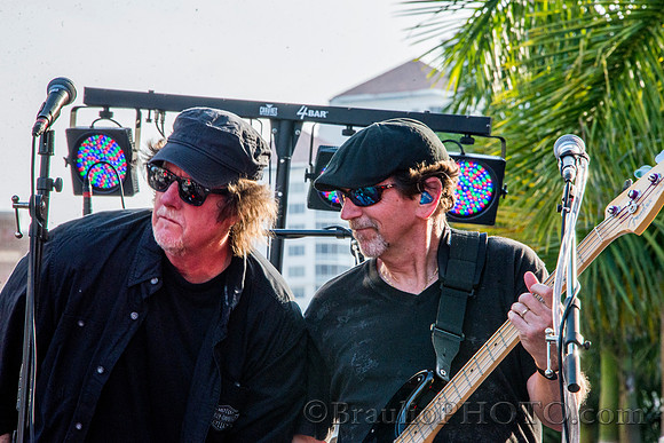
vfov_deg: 4.6
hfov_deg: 6.9
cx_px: 332
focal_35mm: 300
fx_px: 5534
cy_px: 222
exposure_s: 1/200
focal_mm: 300
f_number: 22
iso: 1600
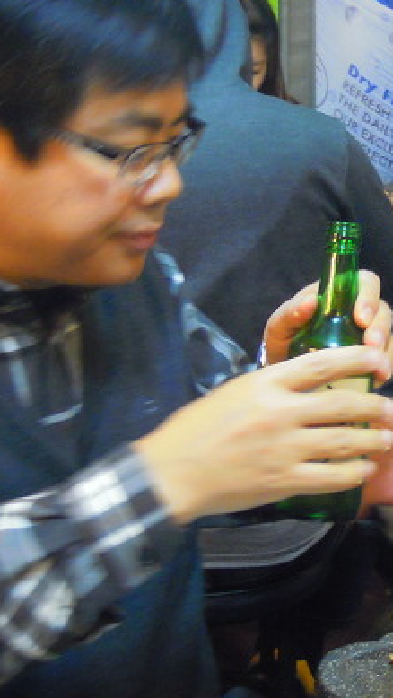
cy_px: 192
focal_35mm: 74
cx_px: 514
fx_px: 1370
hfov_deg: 15.5
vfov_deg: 28.3
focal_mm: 5
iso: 400
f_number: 2.7
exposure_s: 1/13
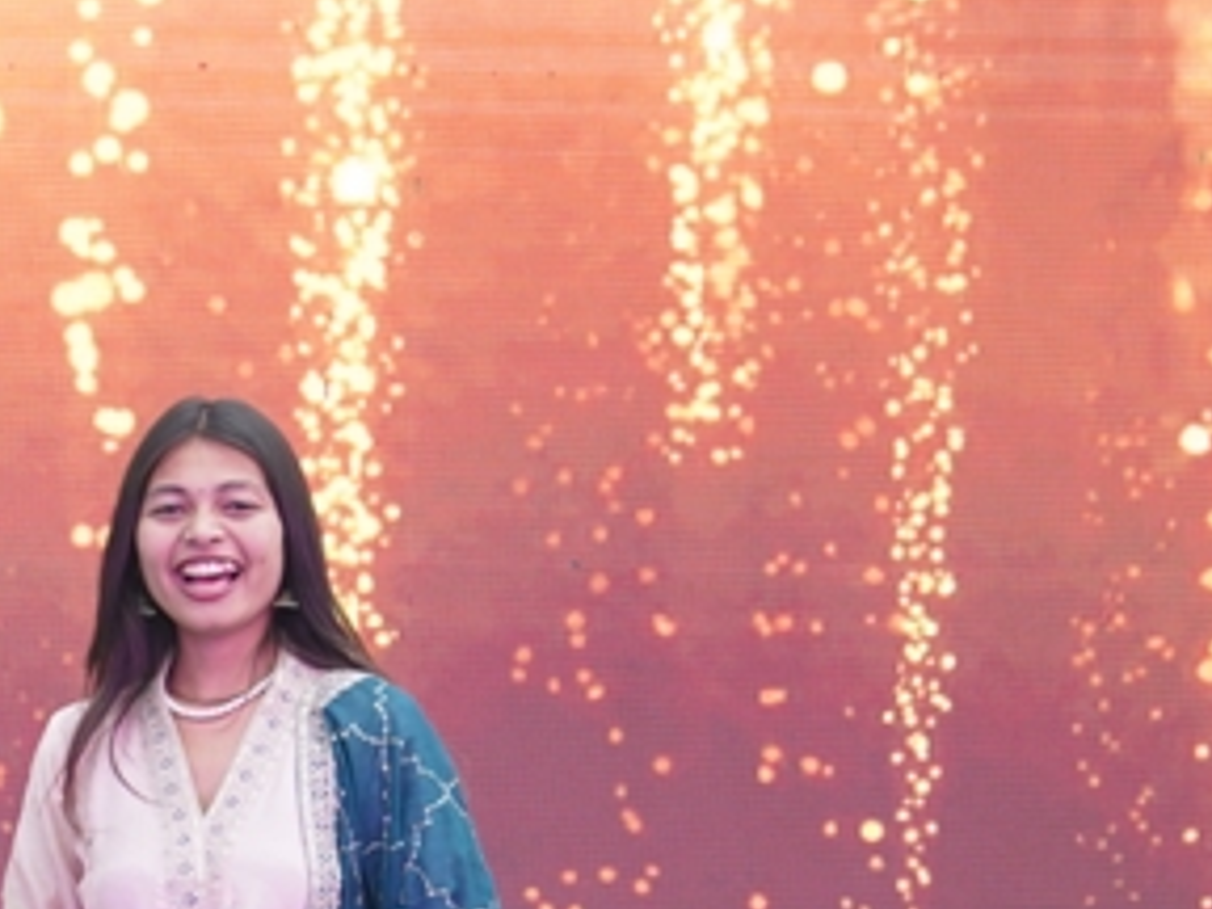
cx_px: -55
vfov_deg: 3.3
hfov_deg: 4.4
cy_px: 1216
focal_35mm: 445
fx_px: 15581
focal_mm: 111
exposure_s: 1/200
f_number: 2.8
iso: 400
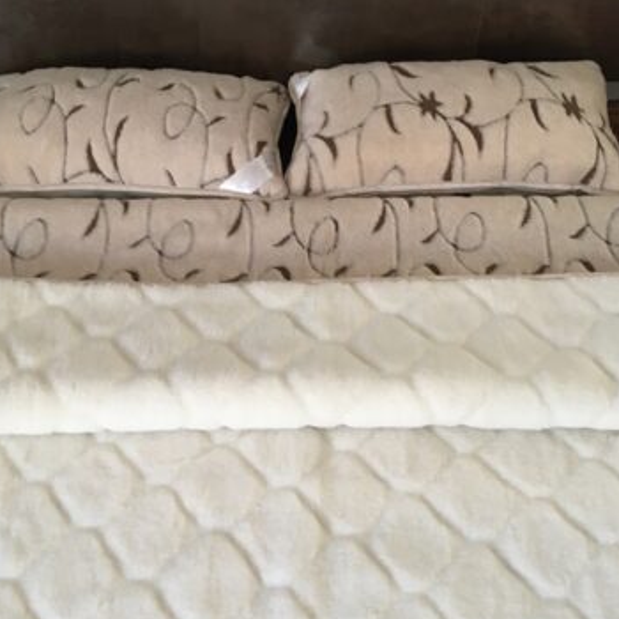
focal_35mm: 44
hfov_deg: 38.3
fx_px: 890
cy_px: 384
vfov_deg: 38.1
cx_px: 288
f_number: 2.2
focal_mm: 4.15
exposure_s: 1/33
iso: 80
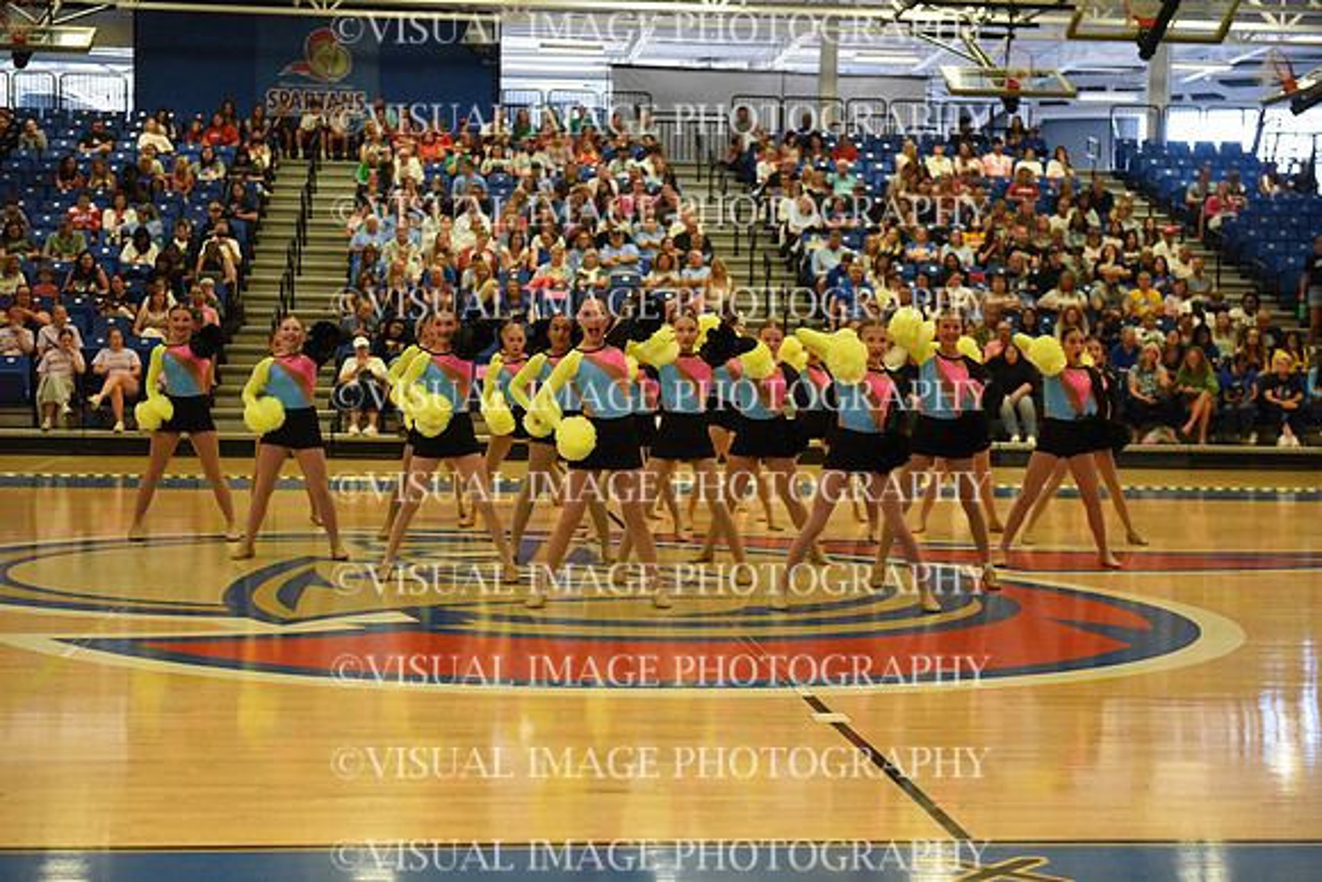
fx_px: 2424
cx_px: 661
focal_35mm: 66
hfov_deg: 30.5
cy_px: 441
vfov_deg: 20.6
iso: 6400
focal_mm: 66
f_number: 2.8
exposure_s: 1/1000
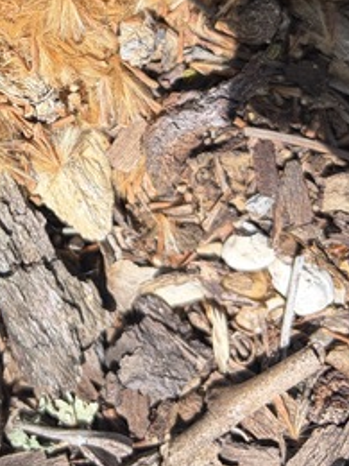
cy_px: 34
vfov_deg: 30.6
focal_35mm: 60
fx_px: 807
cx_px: -16
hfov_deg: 23.2
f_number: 1.6
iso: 50
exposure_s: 1/850
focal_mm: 5.96
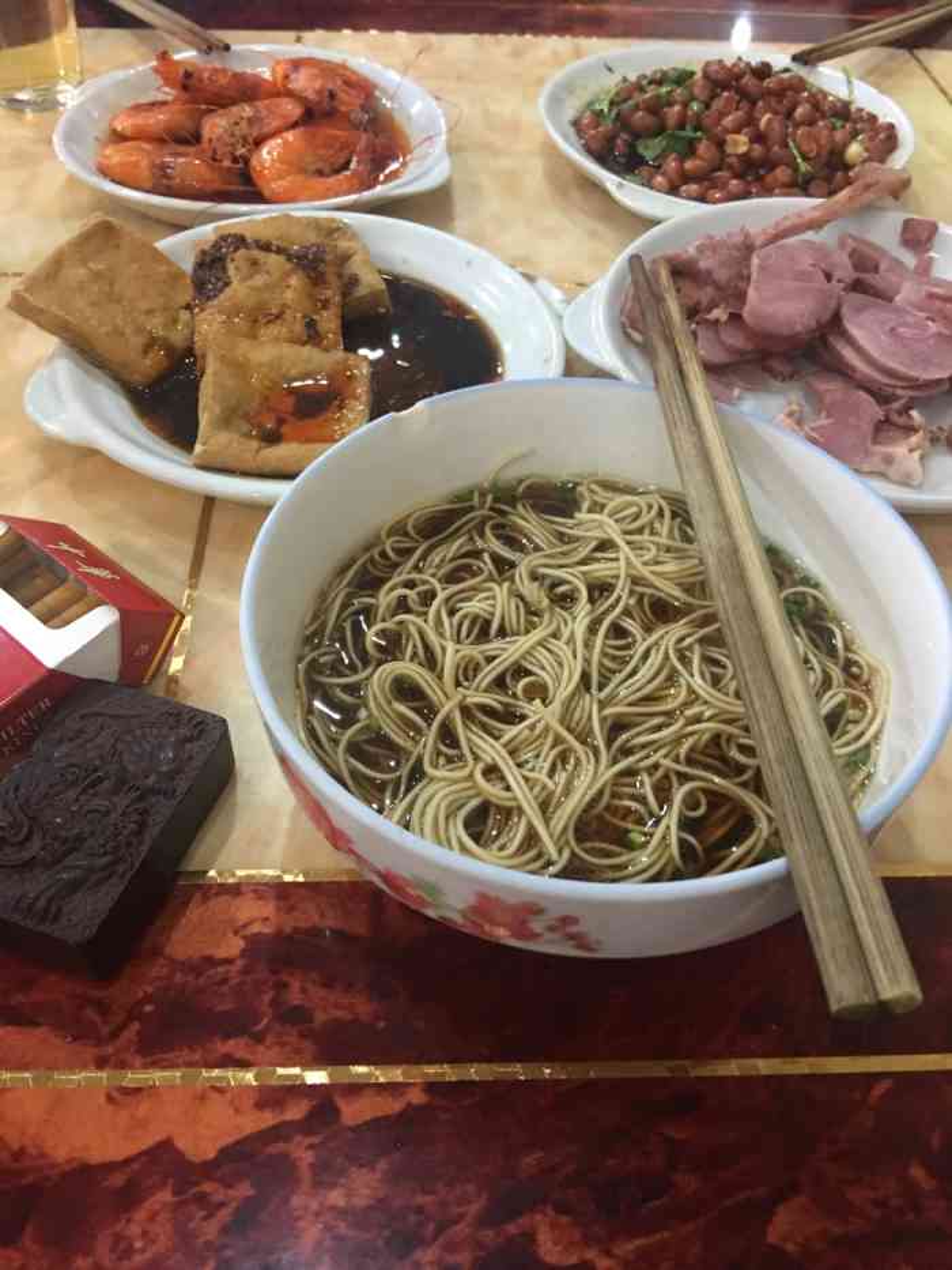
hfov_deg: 48.2
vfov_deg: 61.7
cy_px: 635
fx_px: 1063
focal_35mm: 29
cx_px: 476
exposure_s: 1/8
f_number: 2.2
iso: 100
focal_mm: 4.15
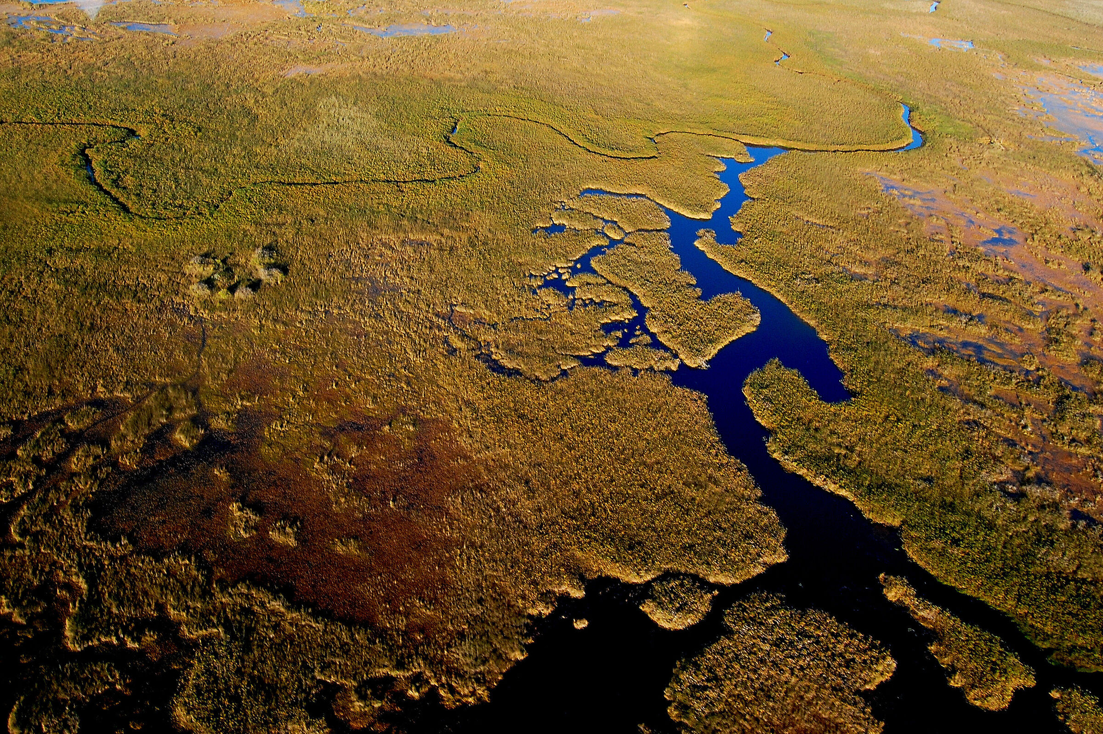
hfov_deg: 57.3
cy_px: 367
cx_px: 552
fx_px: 1010
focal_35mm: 33
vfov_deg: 39.9
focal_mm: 22
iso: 400
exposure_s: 1/160
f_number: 9
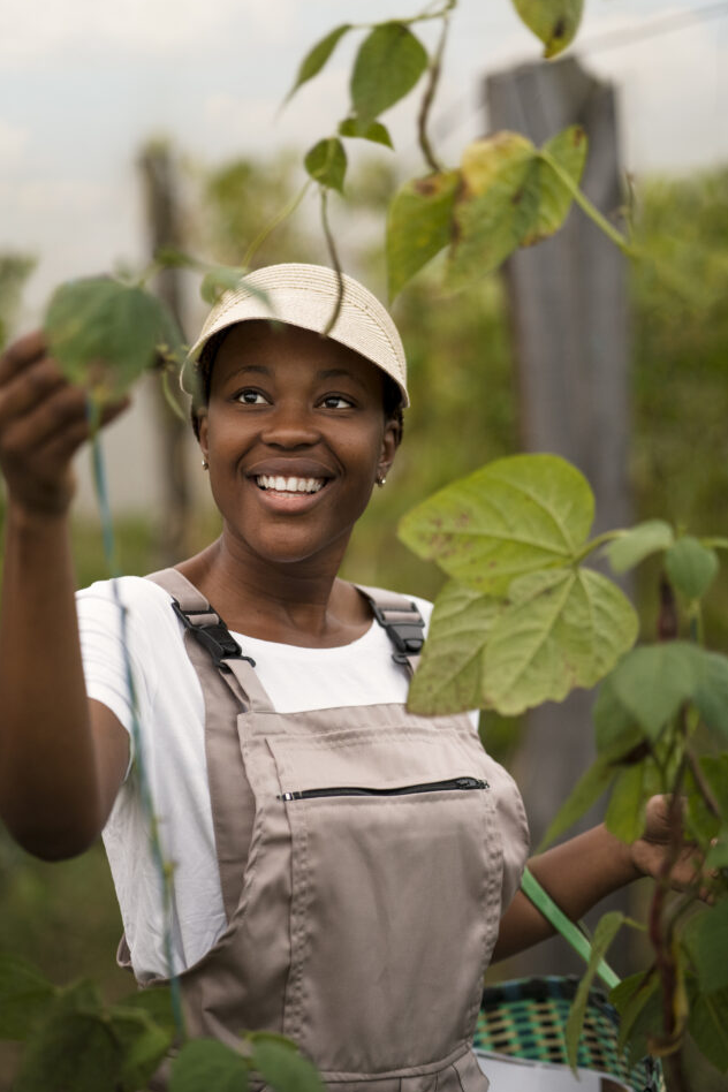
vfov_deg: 25.1
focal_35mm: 81
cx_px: 337
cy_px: 555
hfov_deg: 16.9
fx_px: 2457
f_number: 2
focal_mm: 75
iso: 1250
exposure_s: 1/320
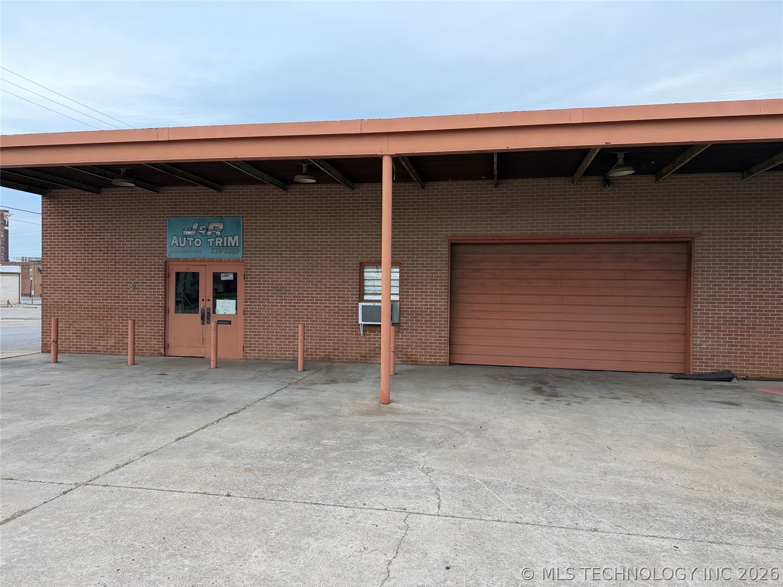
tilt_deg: +2.1
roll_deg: -2.1
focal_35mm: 24
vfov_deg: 56.8
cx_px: 392
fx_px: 543
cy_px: 294
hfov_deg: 71.6
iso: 125
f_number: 1.78
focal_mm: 6.76
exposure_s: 1/176
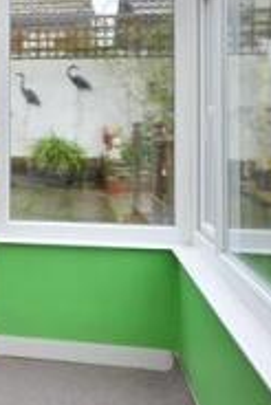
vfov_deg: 31.0
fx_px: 721
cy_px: 111
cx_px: -117
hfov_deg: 19.1
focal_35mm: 64
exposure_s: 1/100
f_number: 5
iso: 400
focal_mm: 12
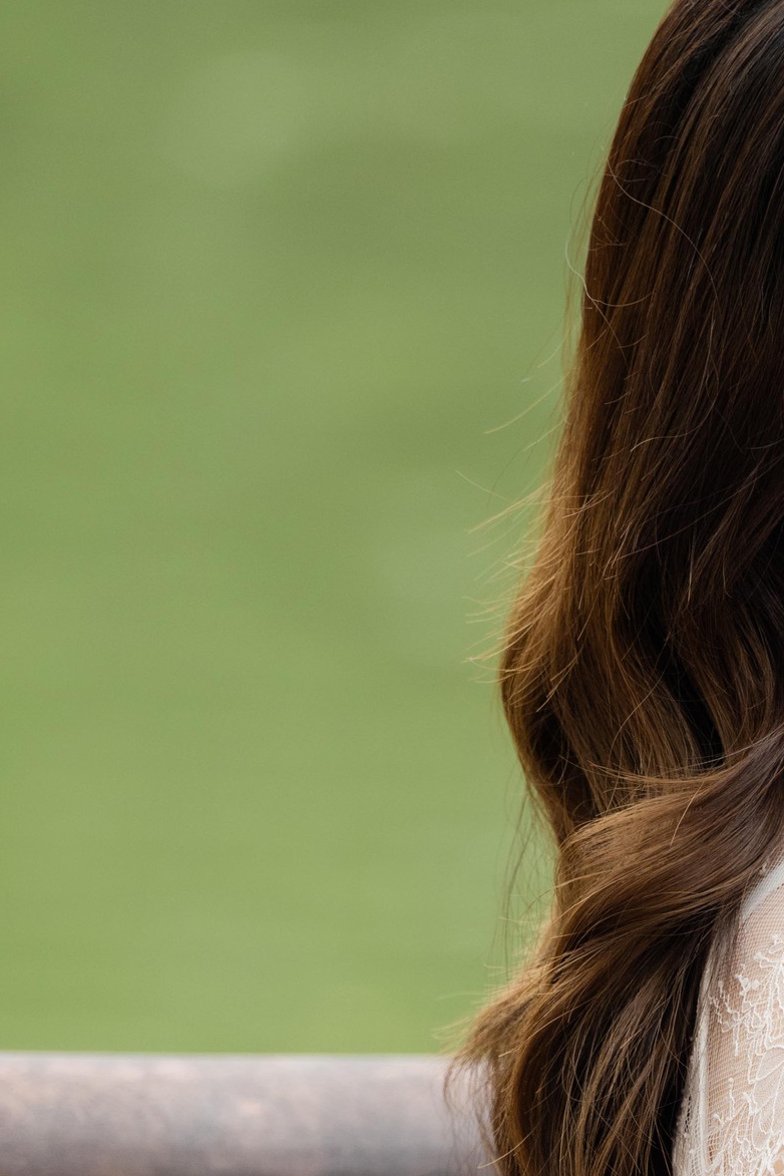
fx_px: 21395
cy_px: 1208
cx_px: 1121
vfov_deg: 3.1
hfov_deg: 2.1
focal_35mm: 655
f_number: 3.5
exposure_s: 1/500
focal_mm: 200
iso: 250
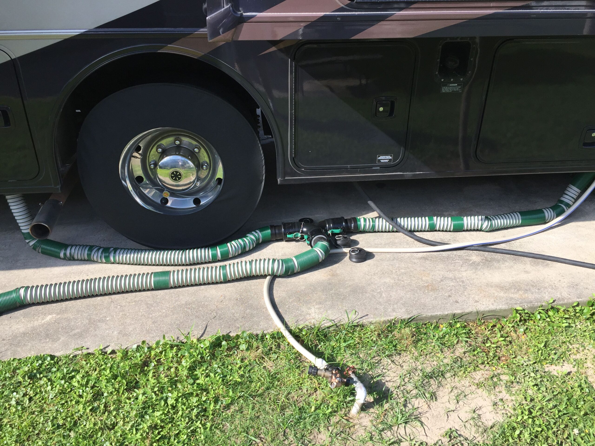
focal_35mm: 29
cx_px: 298
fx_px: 498
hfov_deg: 61.7
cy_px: 223
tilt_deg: -27.0
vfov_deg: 48.2
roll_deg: -0.3
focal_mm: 4.15
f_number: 2.2
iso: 32
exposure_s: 1/670
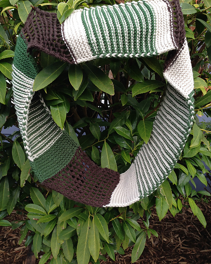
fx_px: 281
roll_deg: -0.7
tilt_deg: -19.1
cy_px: 138
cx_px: 109
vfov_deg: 50.3
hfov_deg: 41.1
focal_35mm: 36
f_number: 2.4
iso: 64
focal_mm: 4.12
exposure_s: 1/120
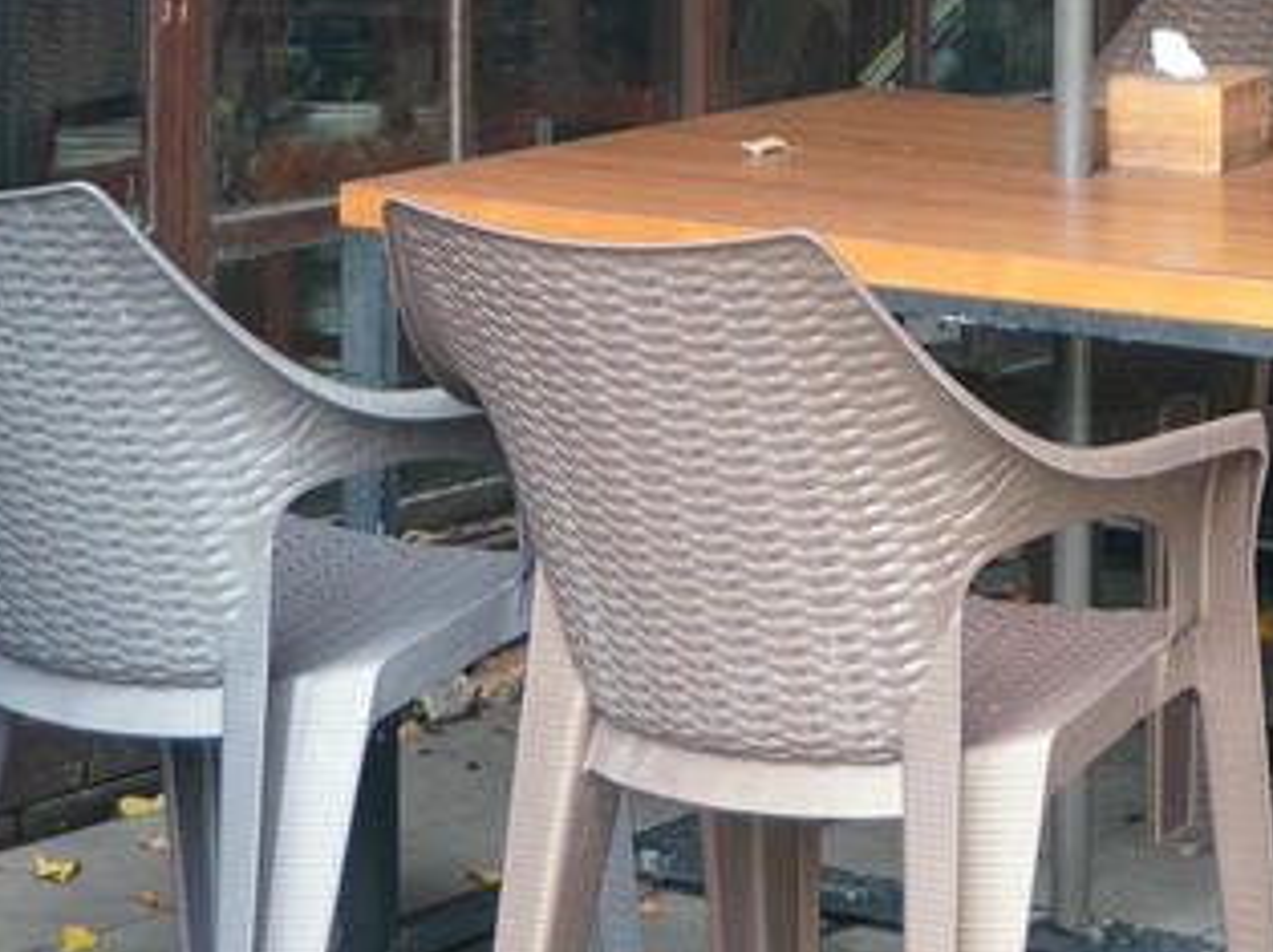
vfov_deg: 10.3
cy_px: -604
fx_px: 5065
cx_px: 1293
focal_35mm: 138
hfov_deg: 14.1
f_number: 4.5
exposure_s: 1/40
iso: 200
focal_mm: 25
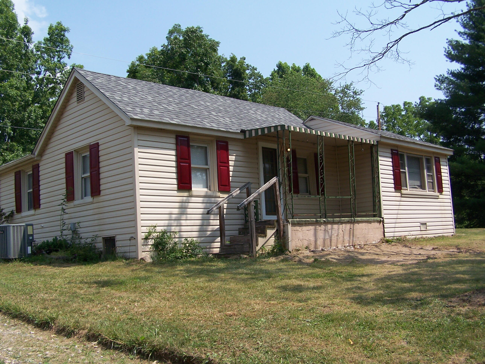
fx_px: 532
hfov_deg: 49.0
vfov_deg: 37.7
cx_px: 242
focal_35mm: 38
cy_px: 182
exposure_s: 1/800
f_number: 4
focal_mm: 6.3
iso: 80
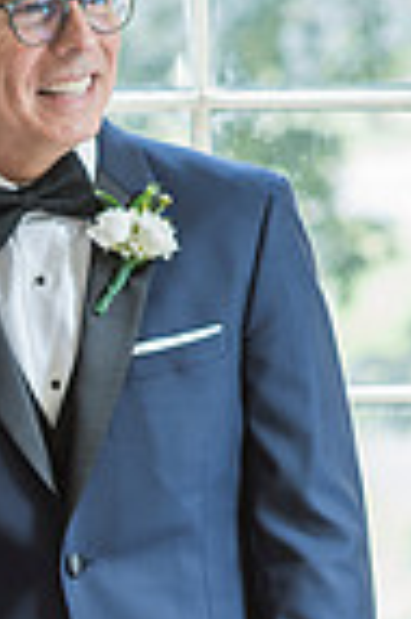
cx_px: -138
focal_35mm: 268
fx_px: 4600
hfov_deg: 5.1
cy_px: 403
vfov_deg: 7.7
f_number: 2.8
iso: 500
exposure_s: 1/100
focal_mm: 85
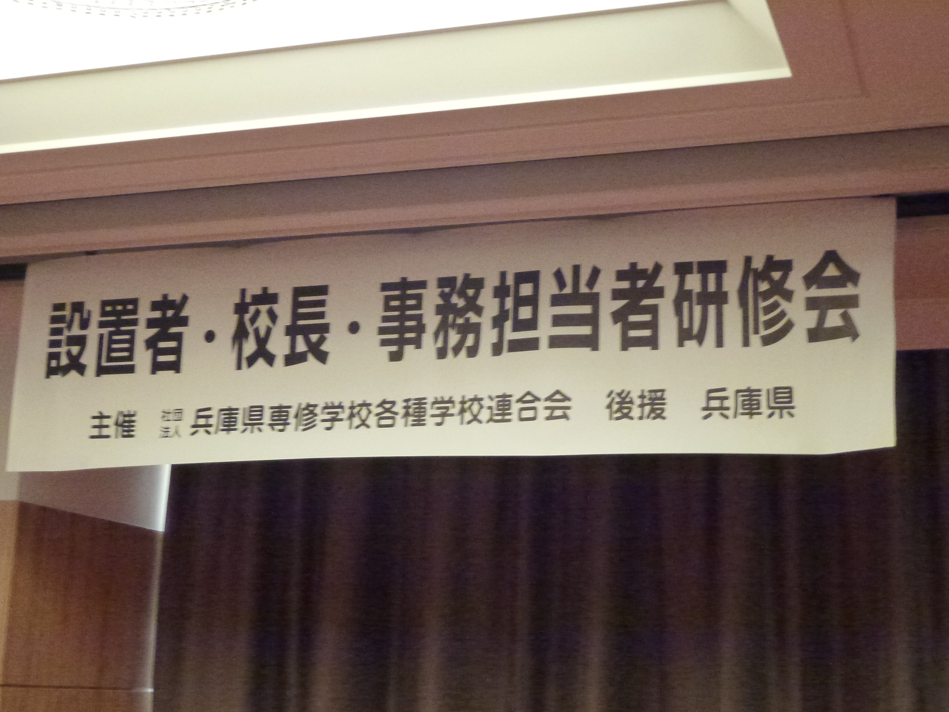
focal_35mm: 54
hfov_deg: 35.5
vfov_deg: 27.0
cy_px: 351
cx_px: 483
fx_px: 1480
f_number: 4.1
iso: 800
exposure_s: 1/25
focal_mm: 8.7
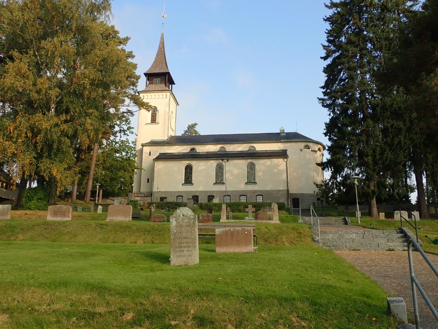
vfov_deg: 46.8
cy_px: 164
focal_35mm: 30
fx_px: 380
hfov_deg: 60.0
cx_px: 219
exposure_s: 1/500
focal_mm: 5.5
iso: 100
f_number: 3.2
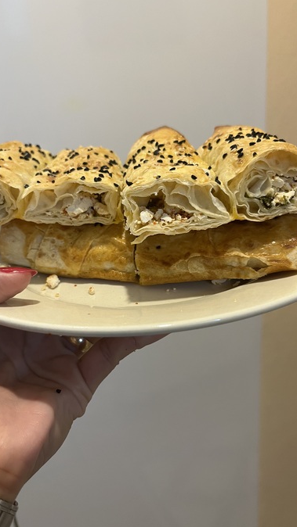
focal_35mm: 29
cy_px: 262
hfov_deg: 40.2
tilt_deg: -20.4
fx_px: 406
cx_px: 154
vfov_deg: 66.1
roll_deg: +4.4
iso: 125
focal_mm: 5.1
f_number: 1.6
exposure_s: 1/50
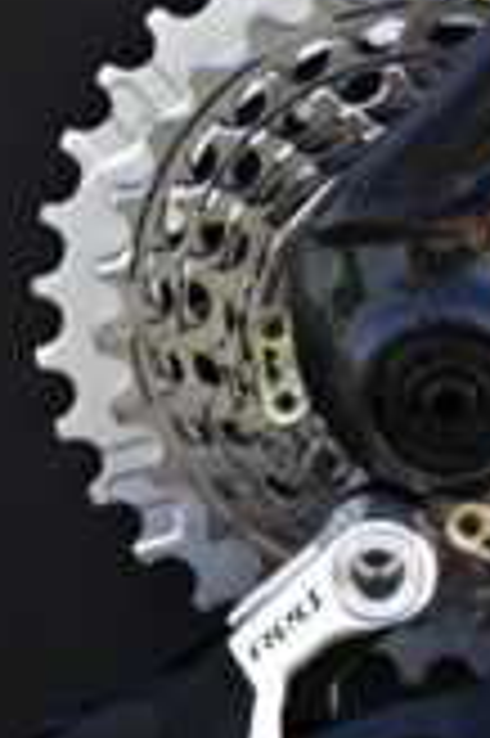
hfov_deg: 1.8
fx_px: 15446
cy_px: 569
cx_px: 1151
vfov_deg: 2.7
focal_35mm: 755
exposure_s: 1/1000
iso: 320
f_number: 2.8
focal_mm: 200
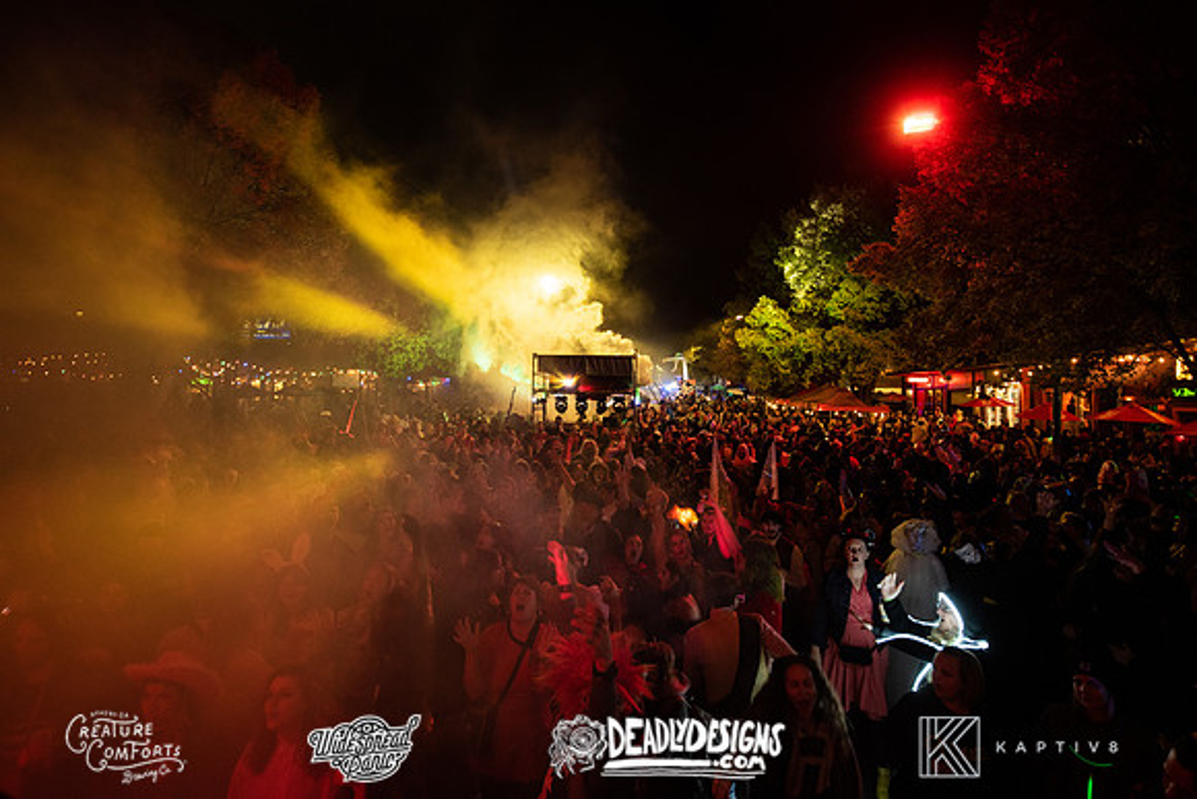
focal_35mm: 19
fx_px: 632
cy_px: 400
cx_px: 598
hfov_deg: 86.9
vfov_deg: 64.6
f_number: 3.5
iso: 2000
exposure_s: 1/40
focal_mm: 19
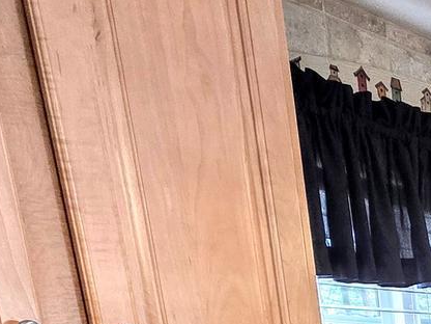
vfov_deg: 17.0
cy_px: 647
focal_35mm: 64
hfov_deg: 23.5
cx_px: 665
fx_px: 797
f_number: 1.9
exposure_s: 1/120
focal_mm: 2.2
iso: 200
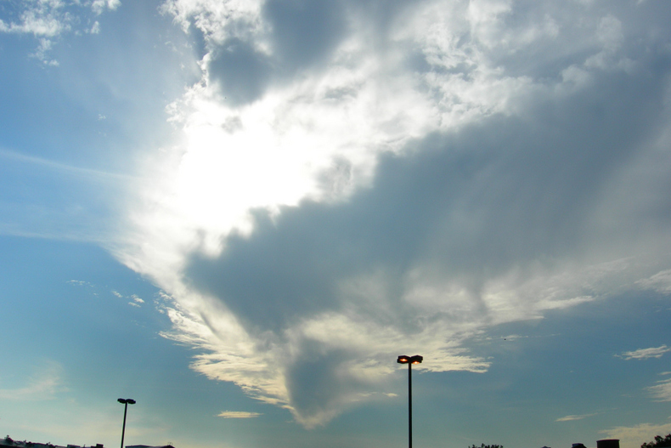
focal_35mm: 40
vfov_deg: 33.4
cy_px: 220
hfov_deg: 48.5
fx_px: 746
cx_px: 333
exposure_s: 1/2000
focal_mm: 7.8
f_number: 4.8
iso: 50
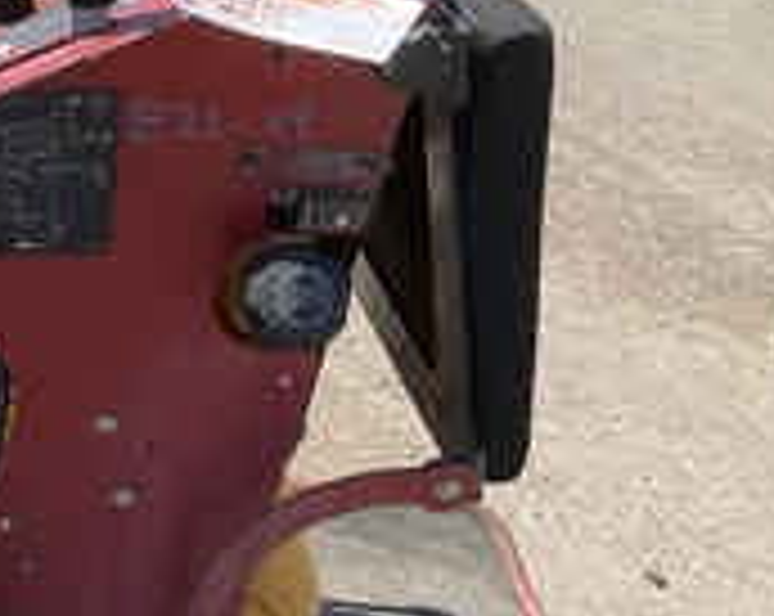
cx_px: -63
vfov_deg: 22.8
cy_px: 468
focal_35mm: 66
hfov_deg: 26.6
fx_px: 1509
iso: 25
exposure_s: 1/962
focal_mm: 3
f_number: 1.8
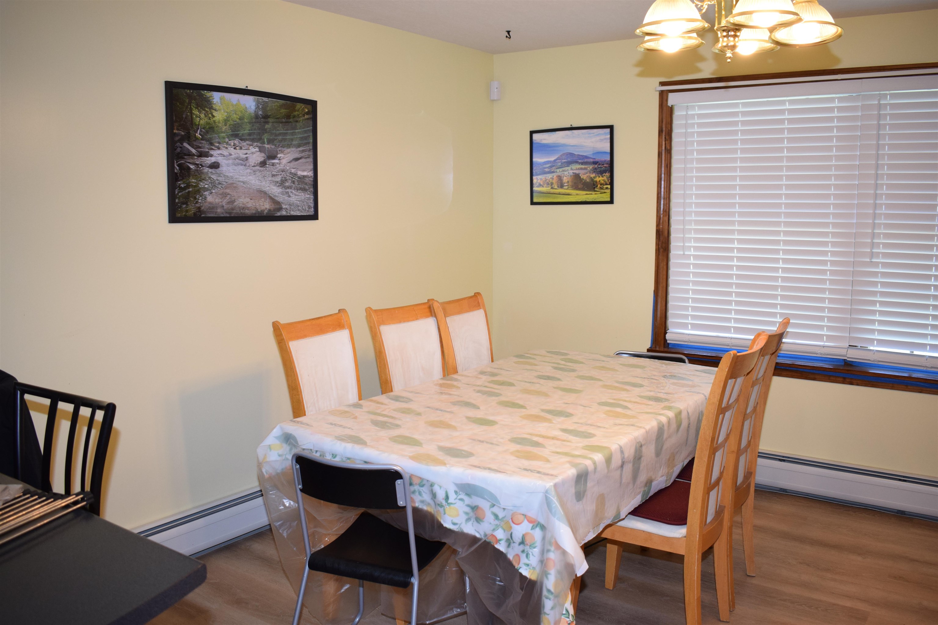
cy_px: 312
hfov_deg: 59.5
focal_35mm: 32
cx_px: 469
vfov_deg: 41.7
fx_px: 821
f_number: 5
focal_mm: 21
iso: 800
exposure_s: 1/100
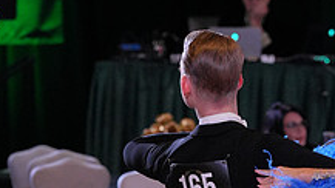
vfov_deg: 4.2
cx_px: 291
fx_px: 2558
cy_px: 304
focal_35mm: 288
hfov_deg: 7.5
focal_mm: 103
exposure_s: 1/400
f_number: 4
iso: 2500
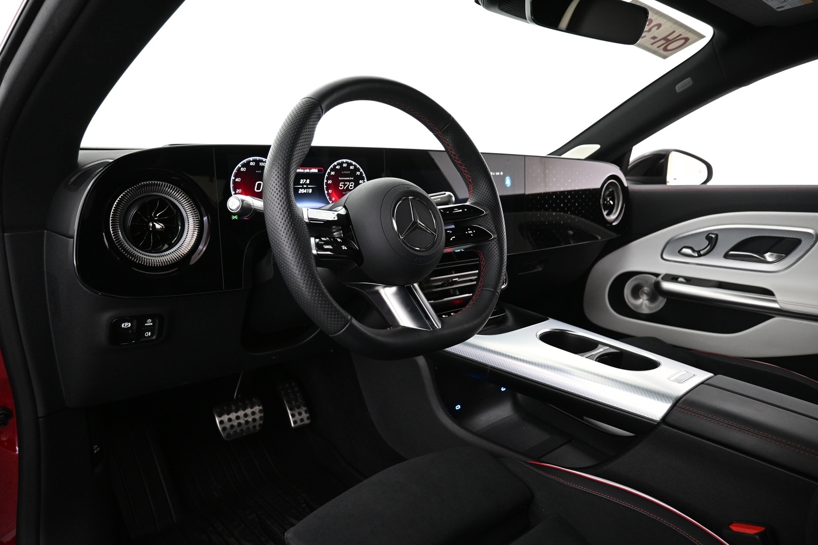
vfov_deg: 53.1
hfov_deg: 73.7
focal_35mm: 24
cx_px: 409
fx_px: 545
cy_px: 272
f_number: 3.5
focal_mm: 16
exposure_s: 1/20
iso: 1600
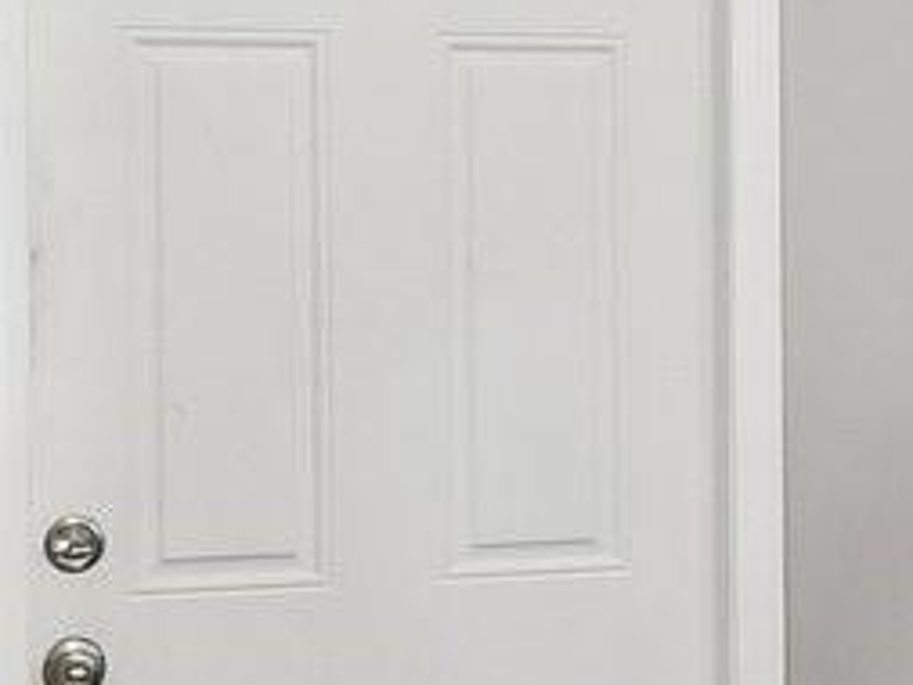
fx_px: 2876
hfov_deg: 17.4
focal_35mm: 109
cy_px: 193
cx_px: 1036
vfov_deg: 13.6
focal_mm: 14
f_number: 8
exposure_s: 1/3.33
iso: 200
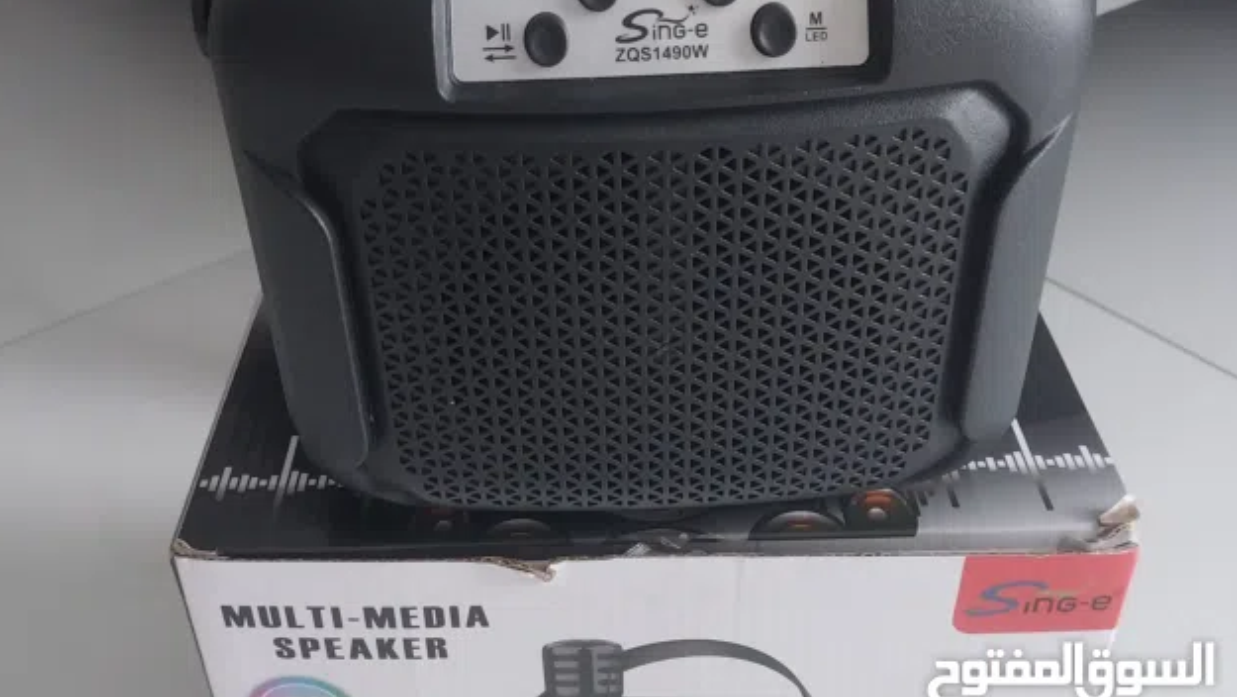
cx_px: 629
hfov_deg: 66.0
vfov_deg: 40.2
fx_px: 951
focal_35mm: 29
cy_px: 356
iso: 400
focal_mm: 4
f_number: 1.8
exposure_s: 1/24
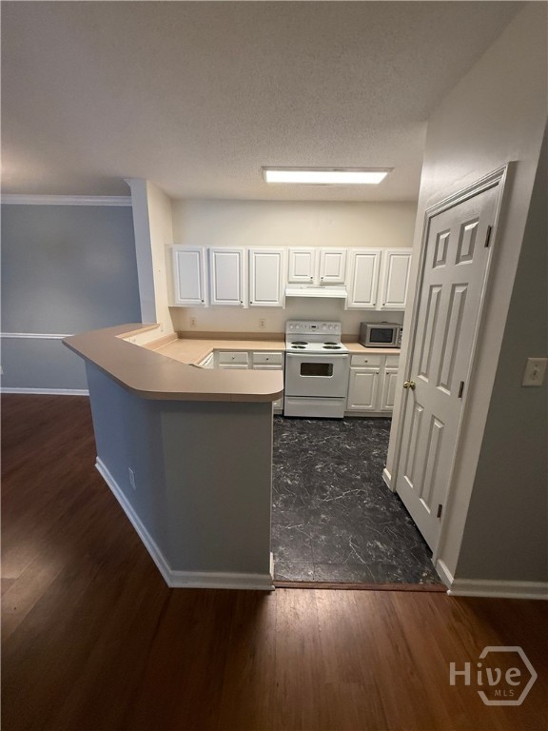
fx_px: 296
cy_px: 366
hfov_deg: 85.7
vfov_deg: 102.1
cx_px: 274
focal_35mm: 14
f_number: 2.2
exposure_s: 1/120
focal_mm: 2.22
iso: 250
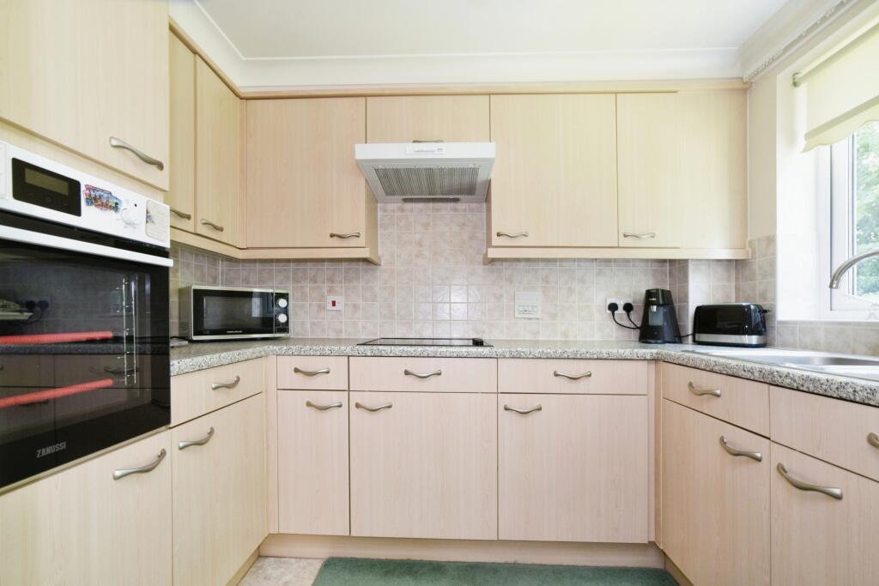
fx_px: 366
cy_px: 293
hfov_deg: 100.4
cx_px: 440
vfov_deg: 77.3
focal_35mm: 15
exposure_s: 1/6
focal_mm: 15
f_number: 11
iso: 640
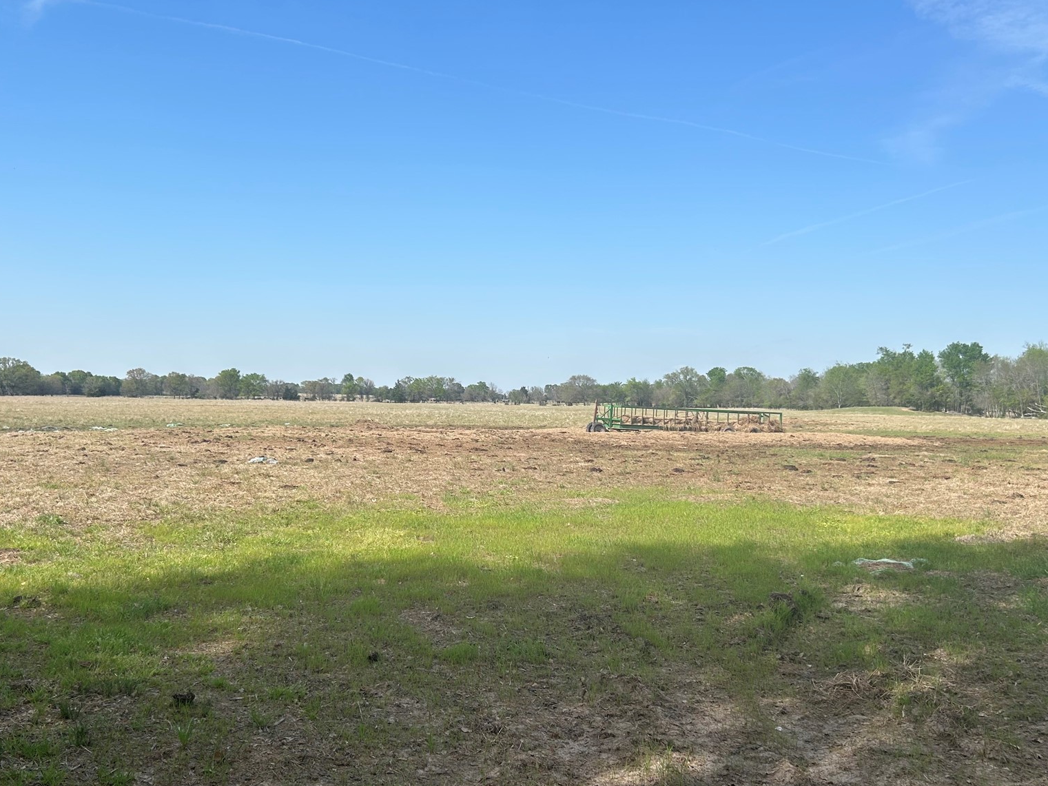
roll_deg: -2.2
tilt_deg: -1.7
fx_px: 1060
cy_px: 424
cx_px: 487
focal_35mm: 35
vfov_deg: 40.7
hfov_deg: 52.6
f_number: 1.5
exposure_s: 1/4115
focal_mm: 5.7
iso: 50
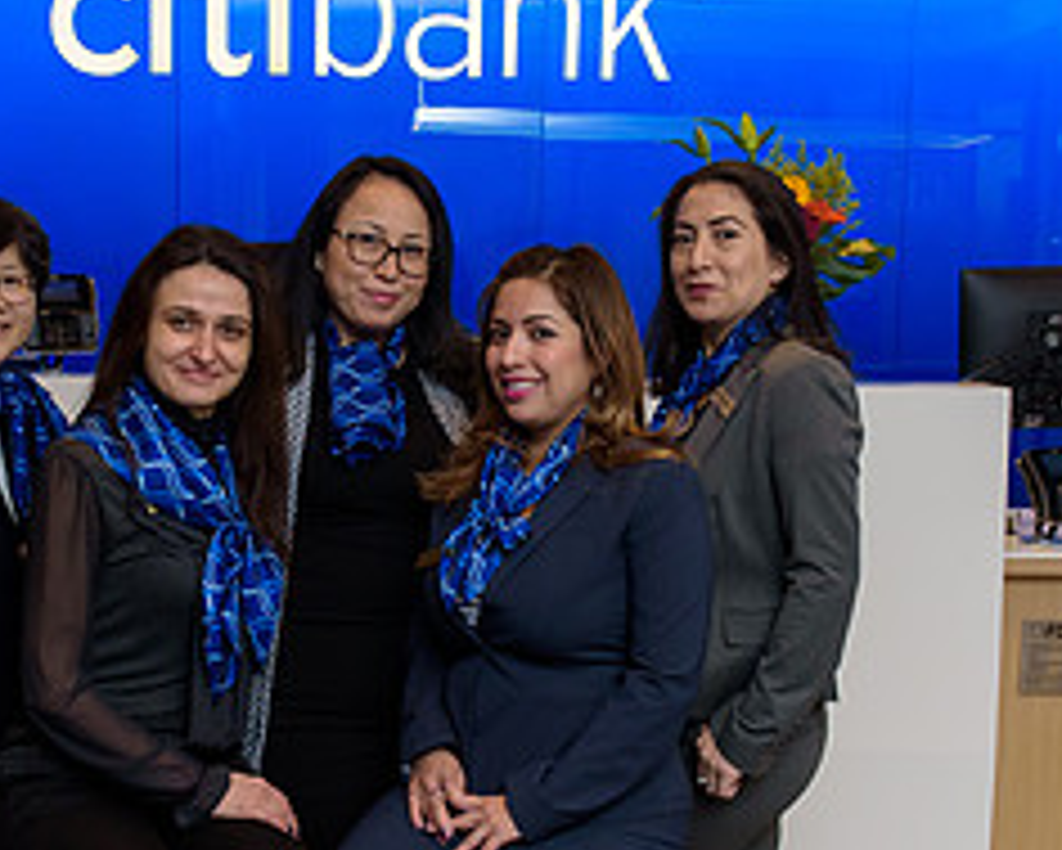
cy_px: 609
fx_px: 2107
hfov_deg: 28.1
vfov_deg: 22.7
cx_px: 346
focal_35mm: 67
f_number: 8
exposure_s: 1/125
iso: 1600
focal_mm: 29
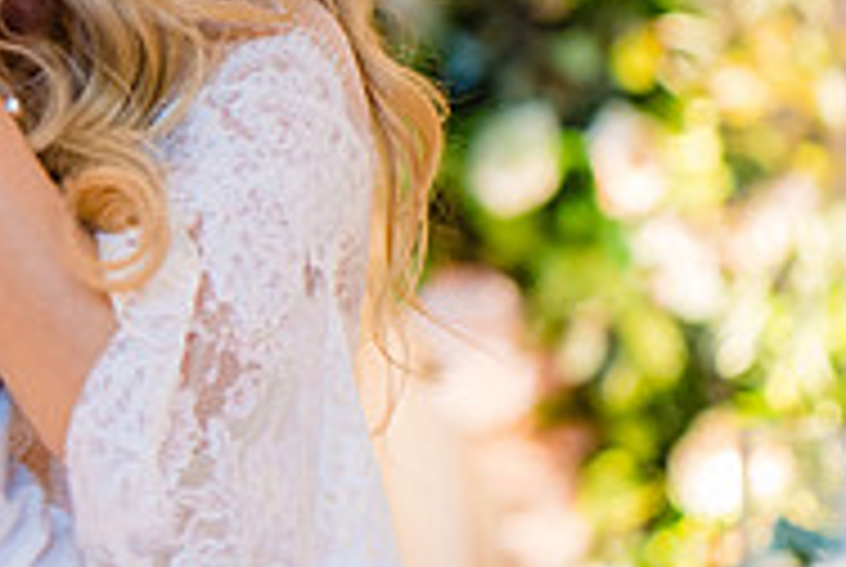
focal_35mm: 262
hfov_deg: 7.8
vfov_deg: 5.3
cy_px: 16
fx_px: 6167
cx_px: 153
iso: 1000
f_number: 2
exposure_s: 1/160
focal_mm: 85
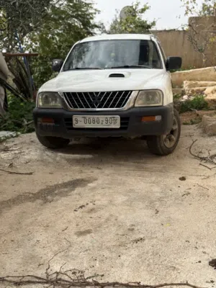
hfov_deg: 30.3
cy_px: 144
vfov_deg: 39.7
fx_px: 399
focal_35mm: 48
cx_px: 108
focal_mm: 6.76
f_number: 1.78
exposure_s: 1/3704
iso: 80
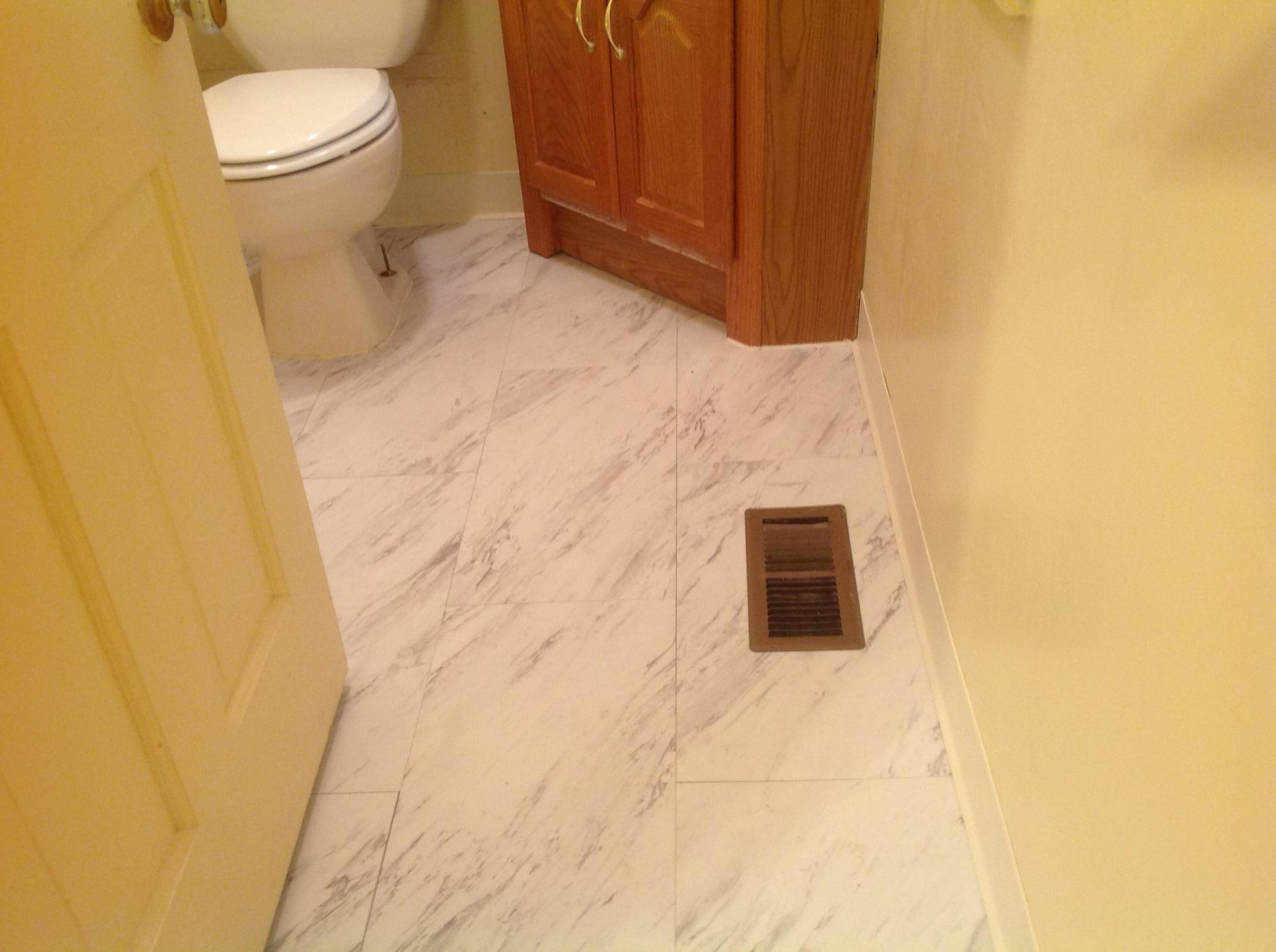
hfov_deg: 52.7
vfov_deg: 40.6
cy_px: 476
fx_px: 1288
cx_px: 638
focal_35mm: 35
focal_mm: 4.28
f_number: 2.4
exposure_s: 1/15
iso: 100
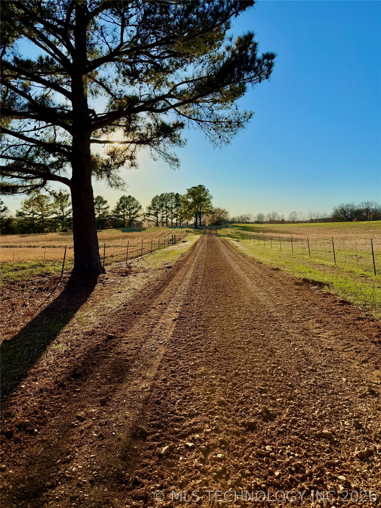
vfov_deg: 71.6
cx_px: 190
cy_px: 254
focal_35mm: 24
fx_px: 352
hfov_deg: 56.8
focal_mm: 6.76
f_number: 1.78
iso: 100
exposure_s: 1/5319
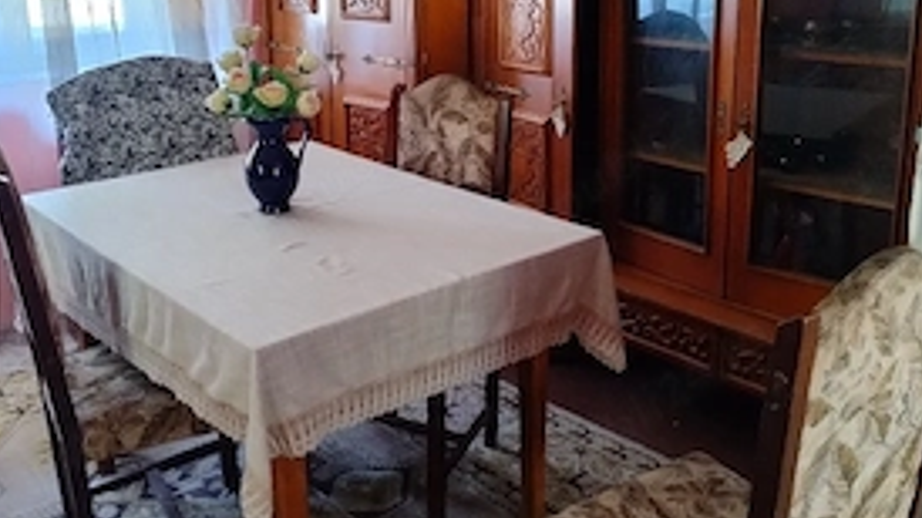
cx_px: 464
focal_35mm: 38
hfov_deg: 52.8
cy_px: 178
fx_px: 929
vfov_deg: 31.0
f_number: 1.8
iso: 2228
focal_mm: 5.56
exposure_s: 1/33.3
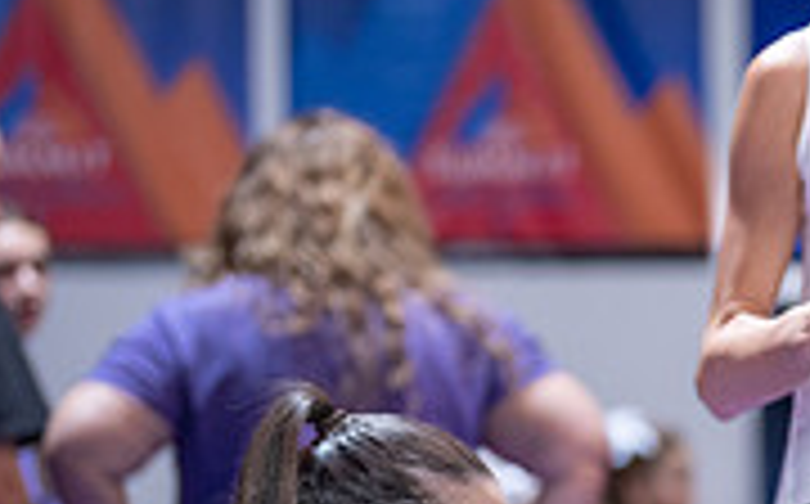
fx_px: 3991
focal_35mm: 181
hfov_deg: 11.4
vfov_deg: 7.2
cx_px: 982
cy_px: 558
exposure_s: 1/400
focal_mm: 50
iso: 640
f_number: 1.2
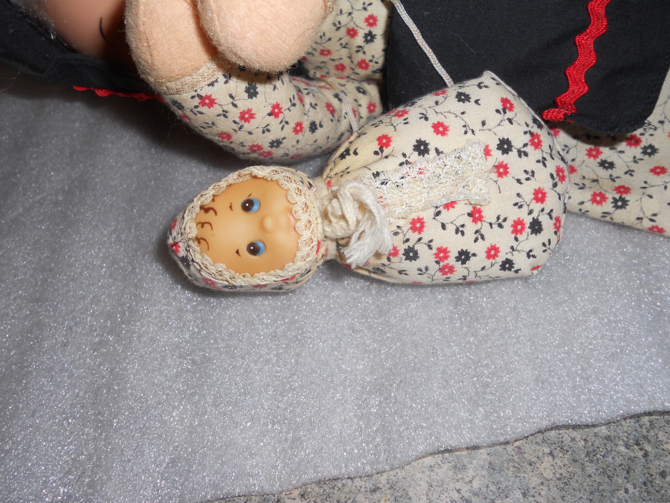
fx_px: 619
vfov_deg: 44.2
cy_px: 252
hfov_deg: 56.8
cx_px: 335
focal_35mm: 32
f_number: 8.8
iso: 80
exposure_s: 1/25
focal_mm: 5.8
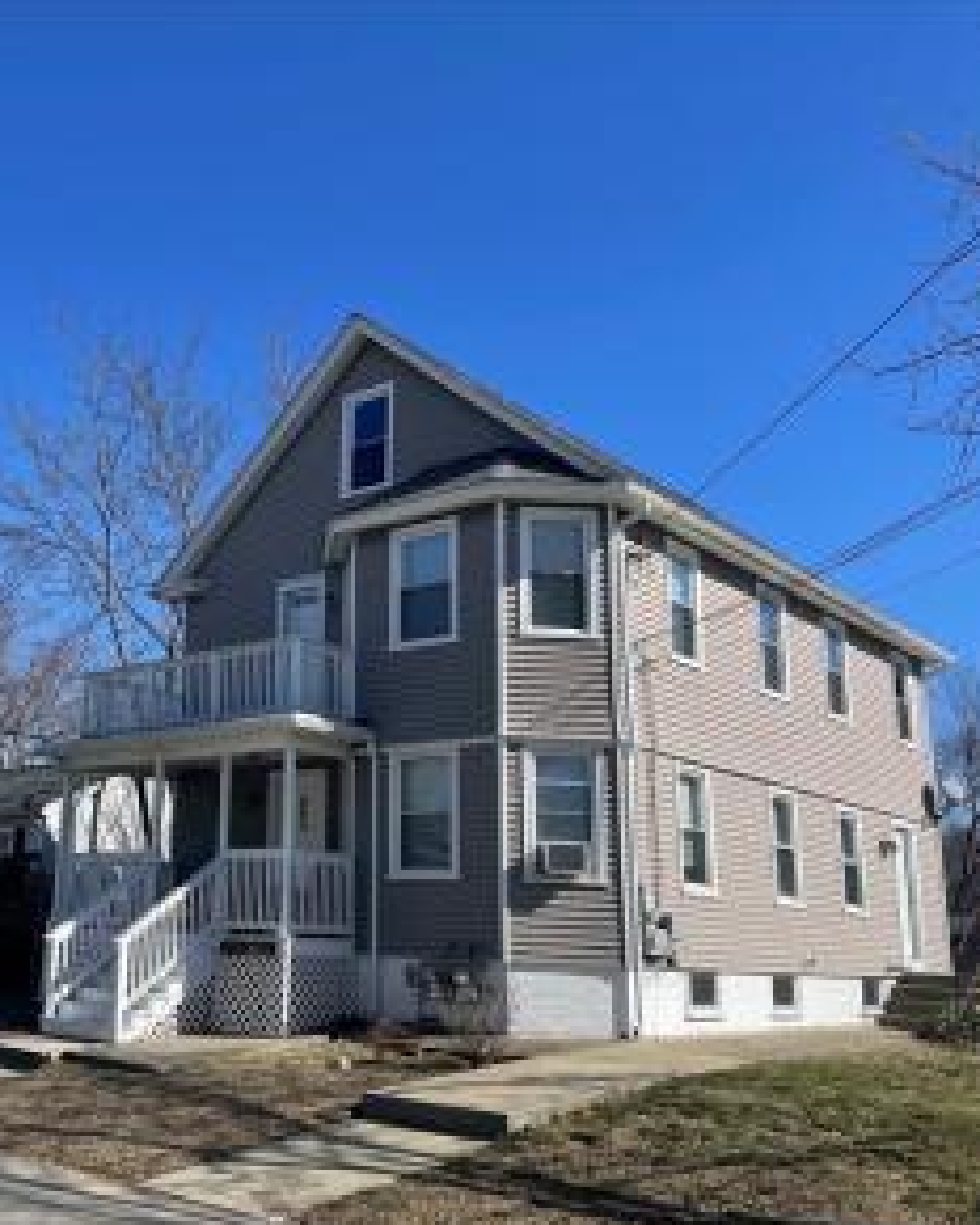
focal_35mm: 35
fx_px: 1269
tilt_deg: +14.0
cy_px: 629
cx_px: 199
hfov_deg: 40.5
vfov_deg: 51.5
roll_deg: -2.5
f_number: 1.6
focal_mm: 4.2
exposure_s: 1/2959
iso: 32
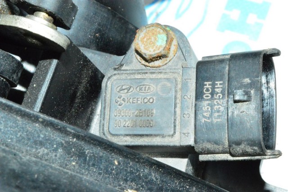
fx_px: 659
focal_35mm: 82
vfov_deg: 16.5
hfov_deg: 24.6
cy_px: 96
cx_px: 144
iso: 6400
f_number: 36
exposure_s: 1/25
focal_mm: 55
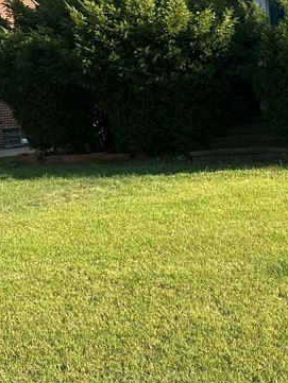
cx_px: 362
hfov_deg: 20.0
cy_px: 126
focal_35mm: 68
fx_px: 754
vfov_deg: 28.4
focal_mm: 6.86
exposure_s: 1/1433
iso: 80
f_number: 1.78
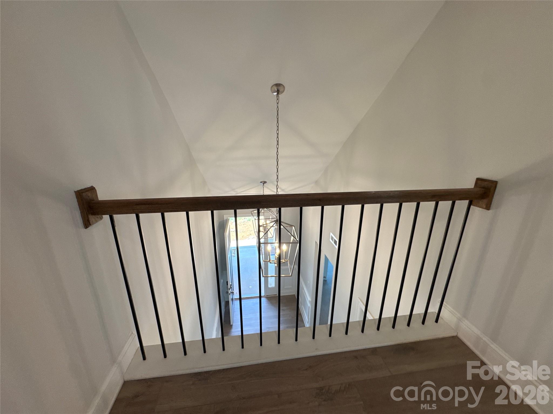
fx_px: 224
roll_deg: +2.2
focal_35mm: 14
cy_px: 207
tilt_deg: -13.7
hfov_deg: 102.1
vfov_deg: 85.7
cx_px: 276
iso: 125
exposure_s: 1/120
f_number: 2.2
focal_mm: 2.22
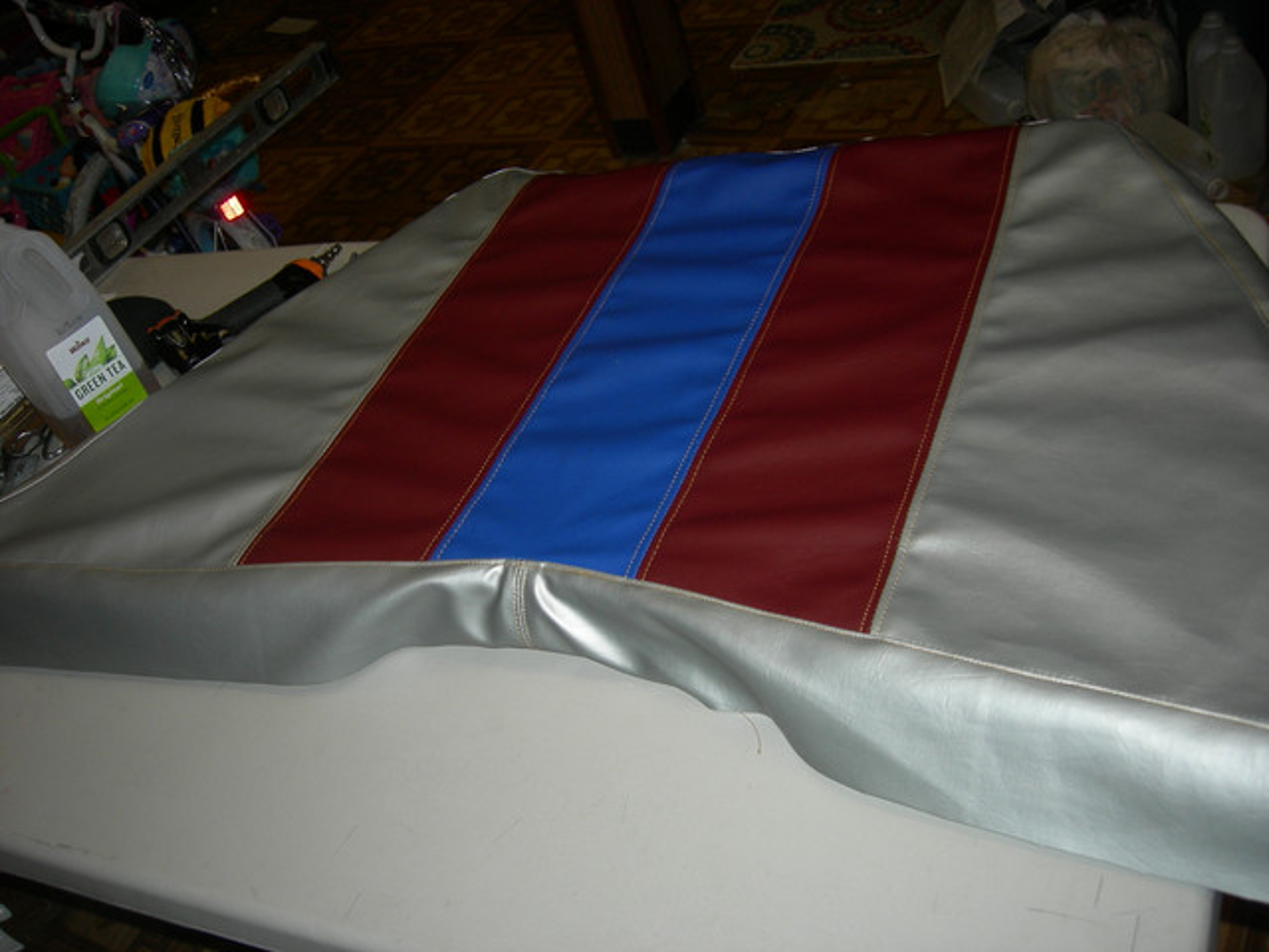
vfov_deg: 39.7
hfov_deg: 51.4
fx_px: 1320
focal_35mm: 36
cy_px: 476
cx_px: 634
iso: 64
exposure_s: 1/60.1
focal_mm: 7.5
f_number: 2.7
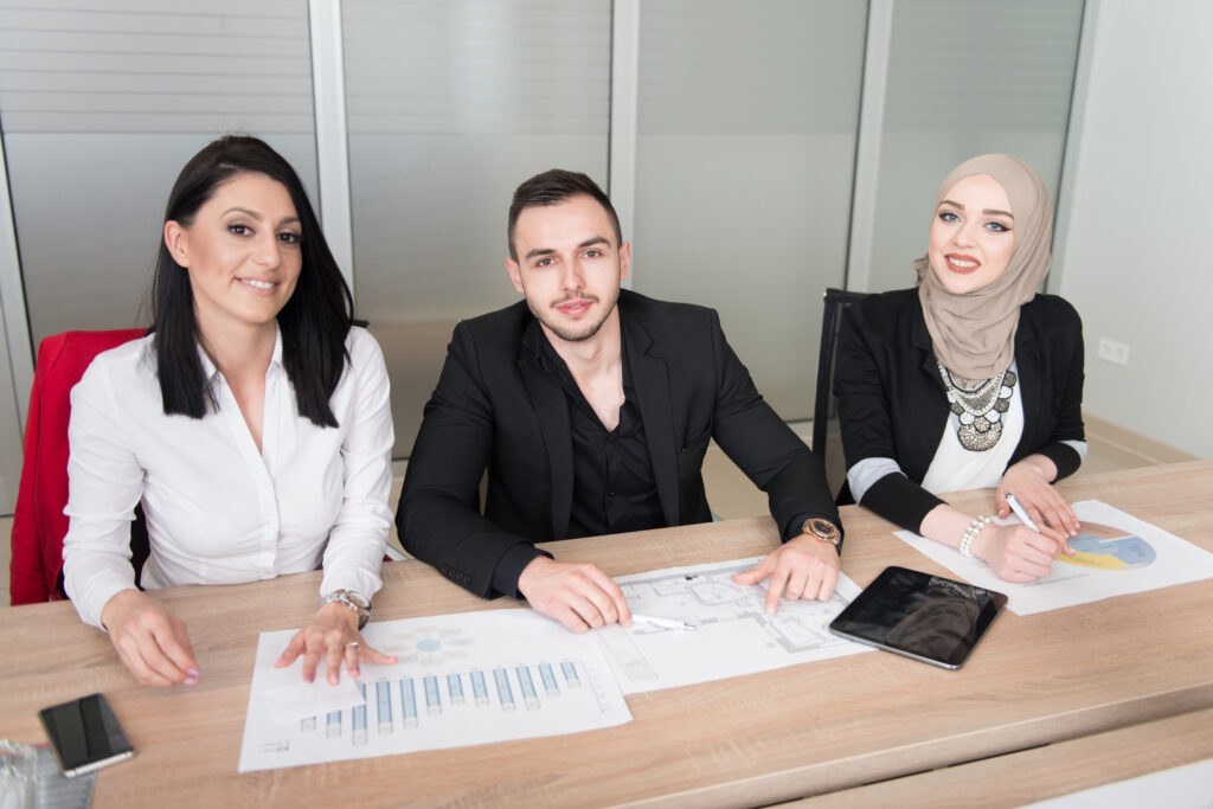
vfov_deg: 41.1
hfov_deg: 58.7
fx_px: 1078
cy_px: 404
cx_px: 606
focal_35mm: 32
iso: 320
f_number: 2.8
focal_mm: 32
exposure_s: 1/160
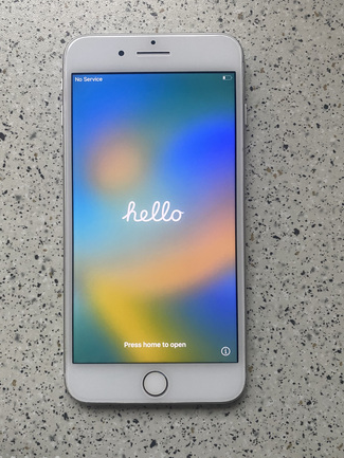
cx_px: 153
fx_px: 397
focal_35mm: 30
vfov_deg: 59.9
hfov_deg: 46.7
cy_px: 238
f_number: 1.8
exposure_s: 1/50
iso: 200
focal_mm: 4.25
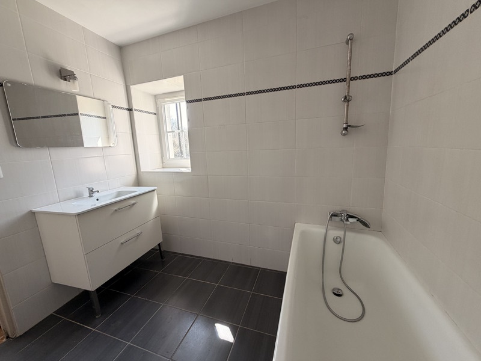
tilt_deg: -9.8
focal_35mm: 14
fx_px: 195
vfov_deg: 85.7
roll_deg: +2.7
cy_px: 180
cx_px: 240
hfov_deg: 102.1
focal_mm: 2.22
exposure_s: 1/121
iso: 125
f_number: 2.2
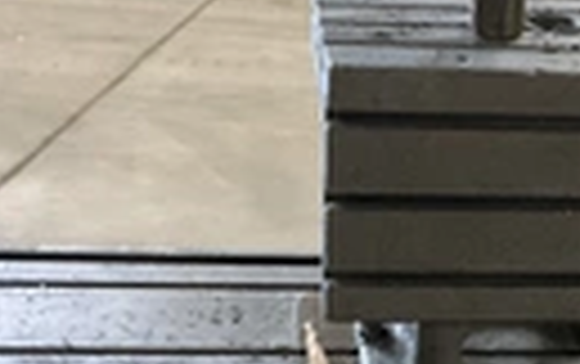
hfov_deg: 21.5
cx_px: 490
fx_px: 1504
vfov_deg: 13.6
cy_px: 355
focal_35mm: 95
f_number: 1.8
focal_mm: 3
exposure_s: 1/40
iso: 320
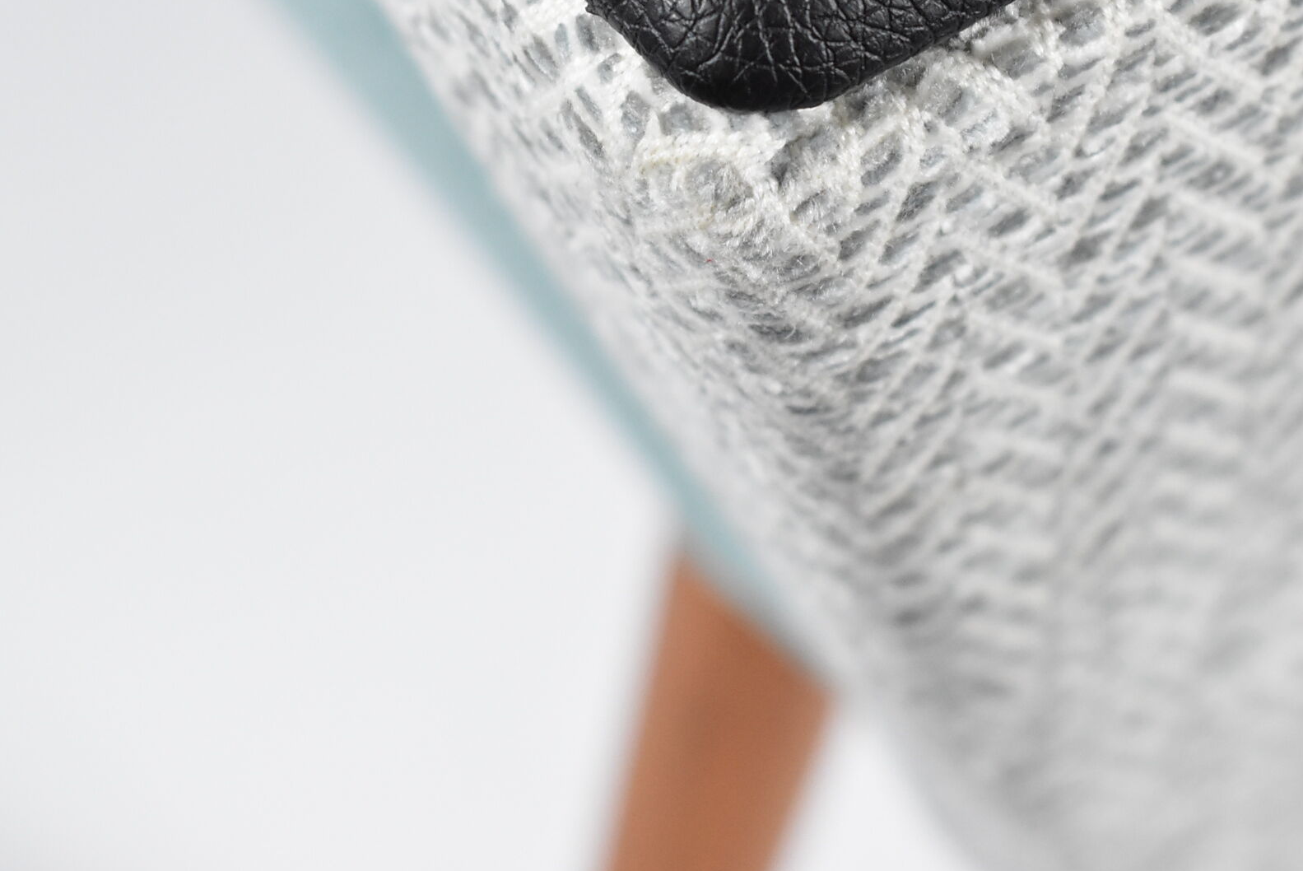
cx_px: 744
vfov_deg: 8.8
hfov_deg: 13.2
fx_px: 5648
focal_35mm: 156
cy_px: 83
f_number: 5.6
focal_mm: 55
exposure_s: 1/125
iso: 2000
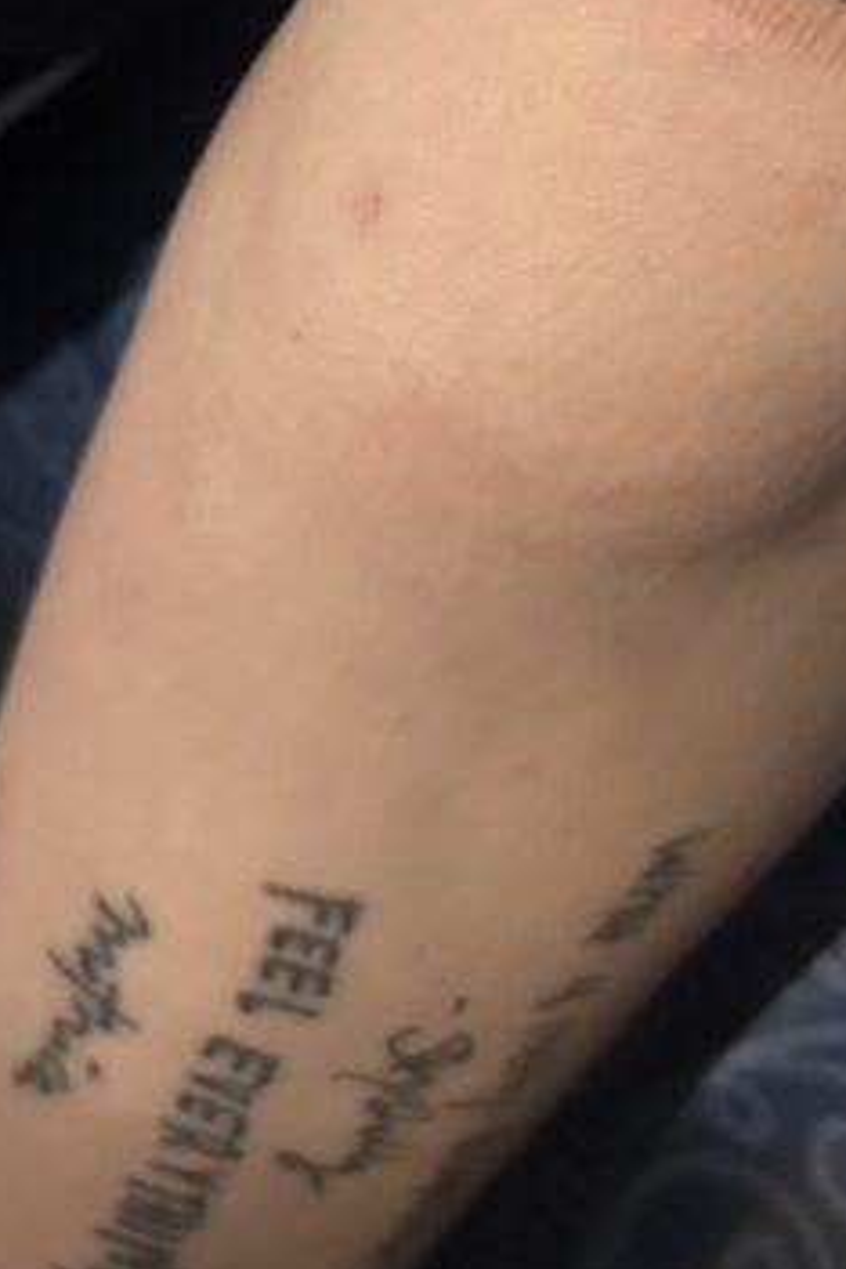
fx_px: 2785
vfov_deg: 22.5
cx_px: 962
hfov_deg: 16.7
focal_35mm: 79
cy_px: -445
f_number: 1.5
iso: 500
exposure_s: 1/30
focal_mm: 5.7
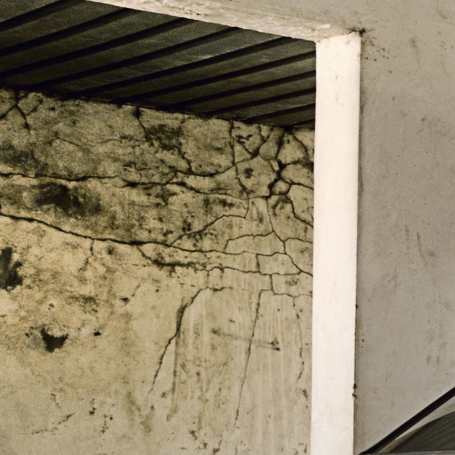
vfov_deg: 15.2
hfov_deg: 12.5
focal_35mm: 114
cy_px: 346
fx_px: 1695
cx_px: 1043
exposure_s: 1/2.5
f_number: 11
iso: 200
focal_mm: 12
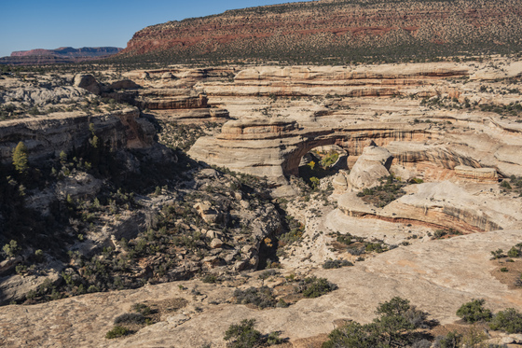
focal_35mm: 39
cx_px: 261
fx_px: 565
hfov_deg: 49.6
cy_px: 174
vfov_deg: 34.2
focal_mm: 26.25
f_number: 4
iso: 200
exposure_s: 1/750
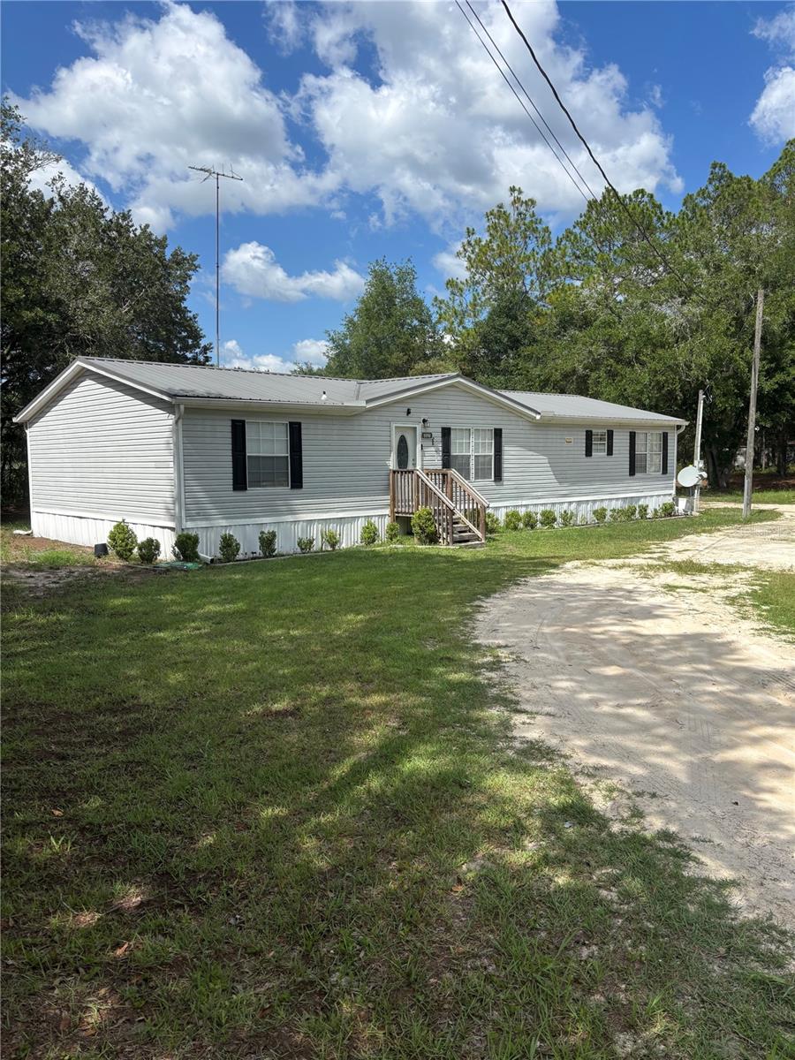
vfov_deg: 67.3
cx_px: 398
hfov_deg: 53.1
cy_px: 530
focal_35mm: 26
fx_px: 796
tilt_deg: -4.0
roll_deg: -0.3
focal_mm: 5.96
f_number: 1.6
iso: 50
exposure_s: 1/3205
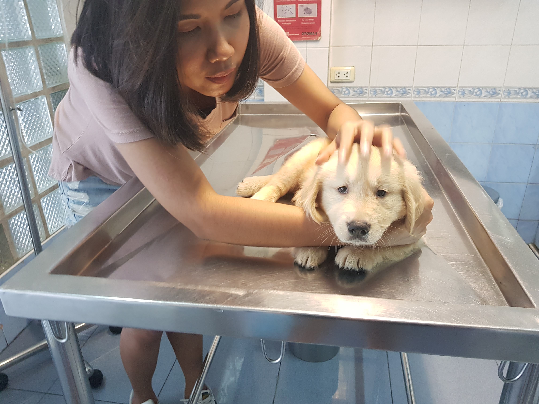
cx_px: 270
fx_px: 405
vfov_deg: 53.1
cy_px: 202
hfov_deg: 67.3
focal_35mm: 26
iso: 200
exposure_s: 1/33
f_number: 1.7
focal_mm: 4.2
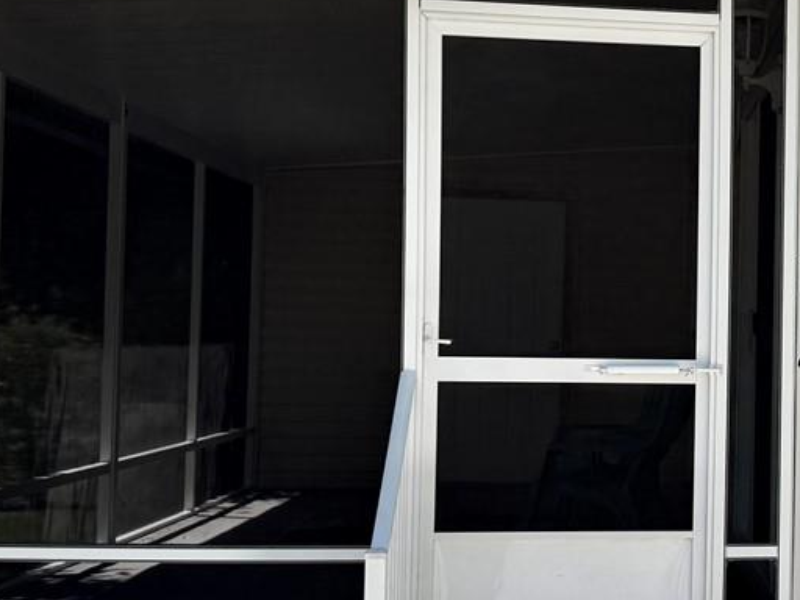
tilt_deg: +1.5
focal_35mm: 75
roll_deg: -1.8
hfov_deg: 24.4
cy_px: 314
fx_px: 1733
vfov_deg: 19.6
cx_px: 866
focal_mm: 6.76
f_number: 1.78
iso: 80
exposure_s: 1/3021
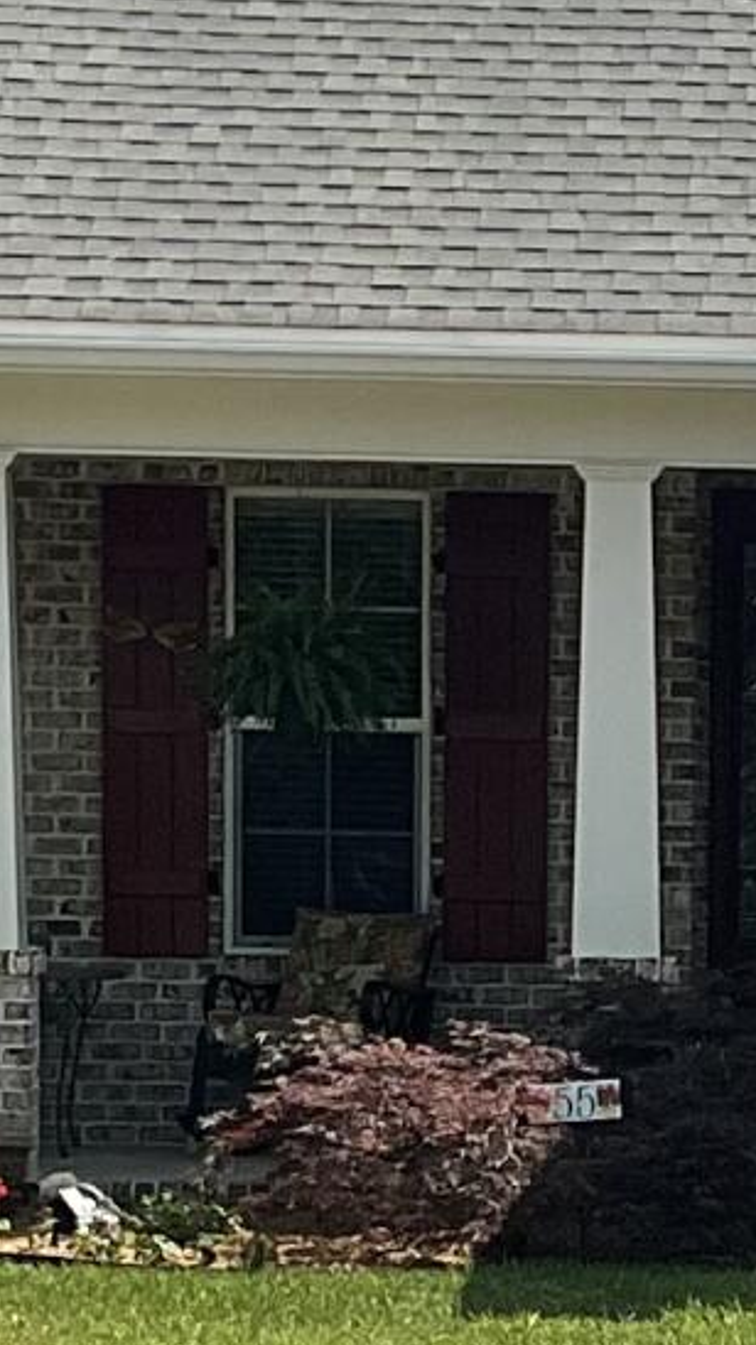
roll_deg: -0.8
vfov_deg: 12.3
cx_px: 1166
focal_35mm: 173
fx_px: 6169
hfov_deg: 6.9
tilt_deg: -4.9
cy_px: 1257
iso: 16
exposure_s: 1/1848
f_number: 1.8
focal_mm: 3
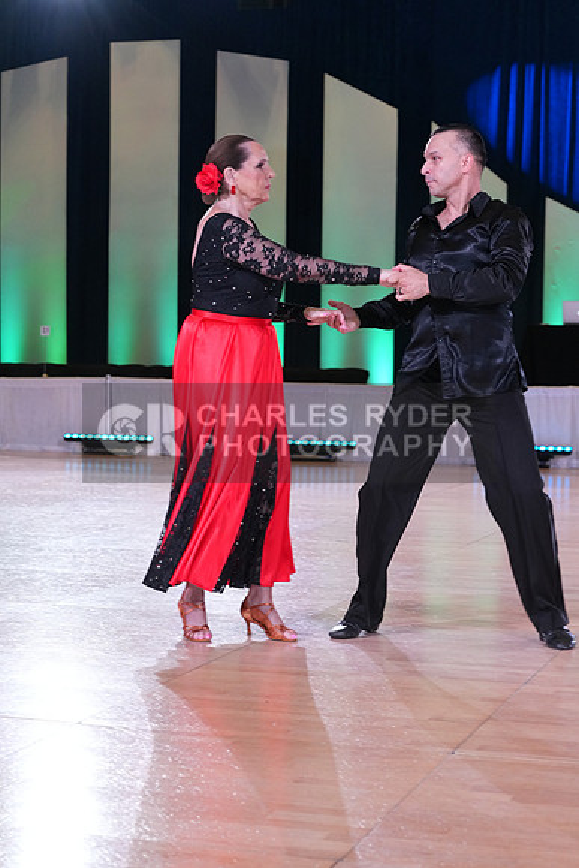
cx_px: 290
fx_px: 1688
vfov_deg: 28.8
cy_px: 434
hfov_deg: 19.5
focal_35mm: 70
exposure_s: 1/250
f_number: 5.6
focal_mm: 70
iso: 2500
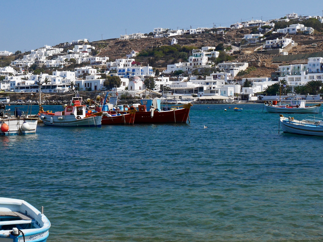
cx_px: 115
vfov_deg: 22.9
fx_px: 597
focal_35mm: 64
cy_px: 93
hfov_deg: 30.1
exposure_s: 1/640
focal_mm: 16
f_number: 10
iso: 200
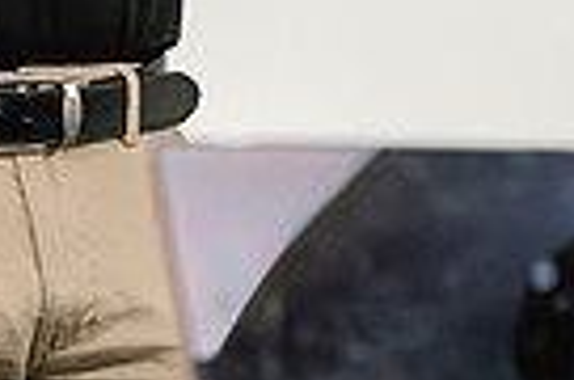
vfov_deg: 1.9
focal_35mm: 706
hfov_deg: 2.9
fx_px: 11230
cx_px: 46
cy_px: -382
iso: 1000
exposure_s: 1/200
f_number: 3.5
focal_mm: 165
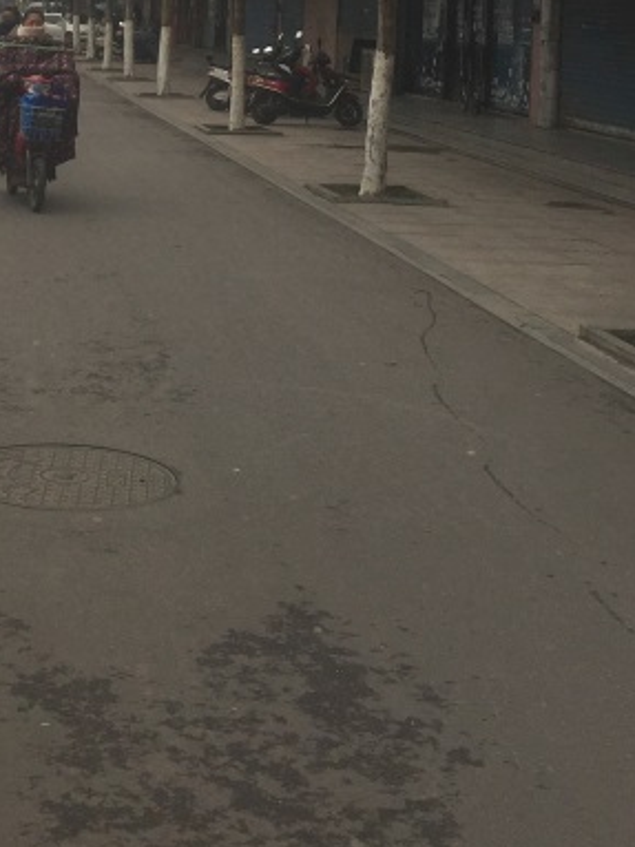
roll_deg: -3.3
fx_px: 1566
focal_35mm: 64
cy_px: -64
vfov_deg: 27.9
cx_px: 97
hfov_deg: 22.5
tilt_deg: +4.7
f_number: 2.2
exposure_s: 1/542
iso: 32
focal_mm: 4.15
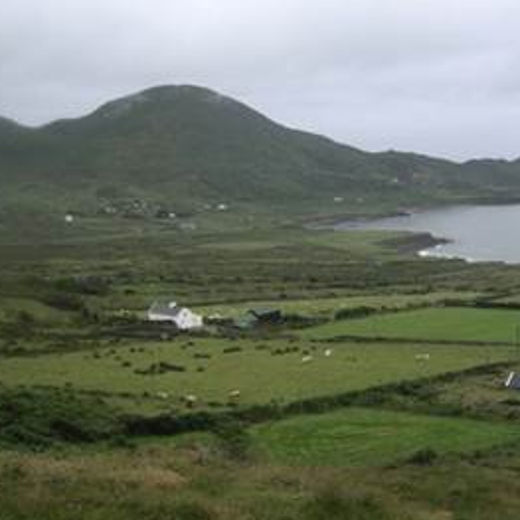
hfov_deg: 28.5
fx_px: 986
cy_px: 253
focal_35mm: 58
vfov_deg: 29.6
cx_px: 461
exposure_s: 1/193
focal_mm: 7.5
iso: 64
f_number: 5.4
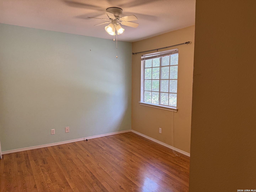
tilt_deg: -5.0
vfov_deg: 56.8
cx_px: 128
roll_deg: -0.2
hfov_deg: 71.6
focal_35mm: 24
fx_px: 177
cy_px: 96
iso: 125
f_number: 1.78
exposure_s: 1/120
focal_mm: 6.76
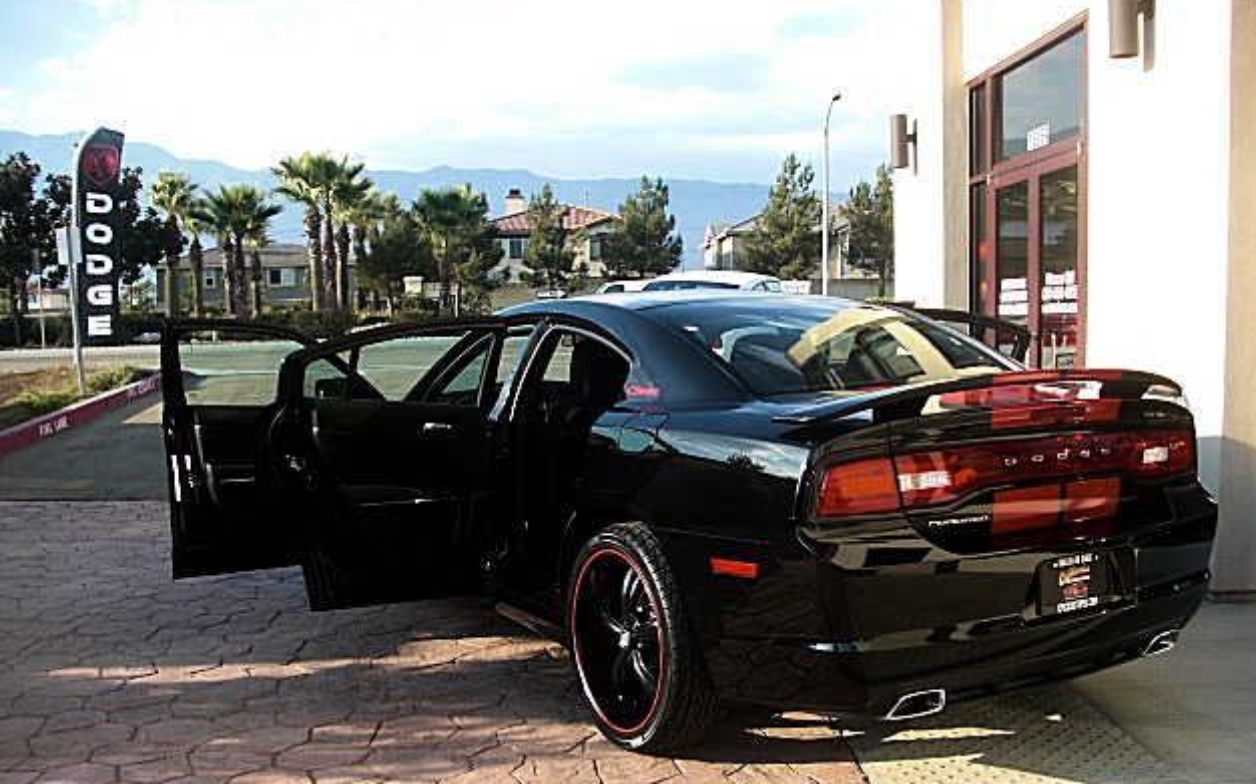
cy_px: 471
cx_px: 640
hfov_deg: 50.4
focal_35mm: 39
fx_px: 1335
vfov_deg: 32.7
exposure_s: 1/250
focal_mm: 6.3
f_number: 2.8
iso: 50
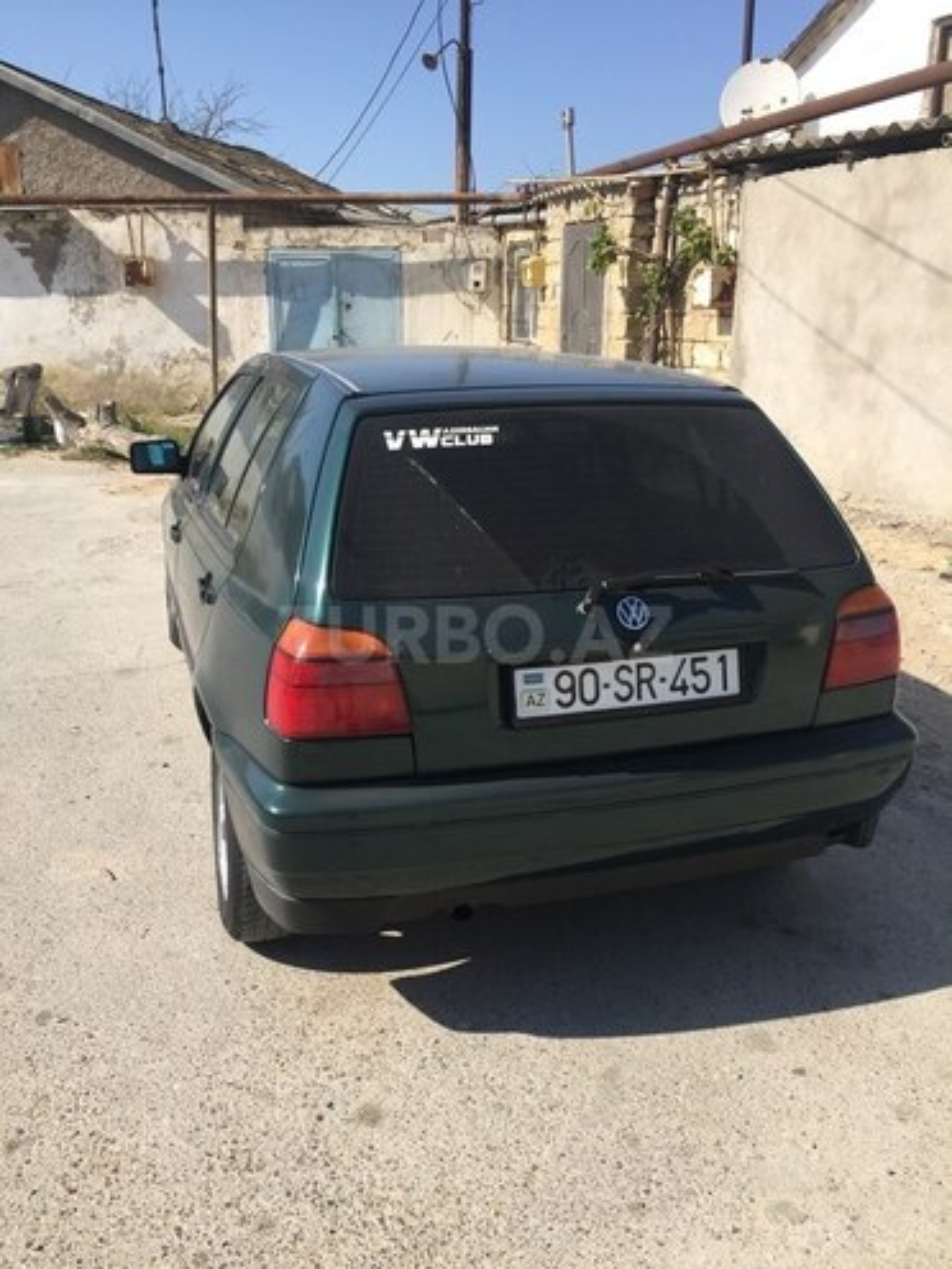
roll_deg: -0.9
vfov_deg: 61.7
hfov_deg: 48.2
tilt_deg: -17.4
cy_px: 634
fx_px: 1063
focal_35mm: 29
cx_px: 476
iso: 32
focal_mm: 4.15
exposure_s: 1/1364
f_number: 2.2
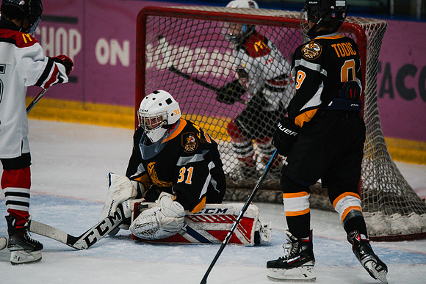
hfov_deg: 7.9
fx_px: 3089
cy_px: 142
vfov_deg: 5.3
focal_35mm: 261
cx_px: 213
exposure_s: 1/2000
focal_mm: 261
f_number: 3.2
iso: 3200
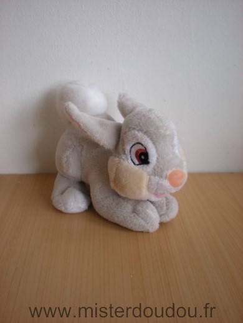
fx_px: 356
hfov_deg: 37.7
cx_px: 122
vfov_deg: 49.0
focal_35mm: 38
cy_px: 162
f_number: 3.1
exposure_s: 1/55
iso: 66
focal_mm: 6.3
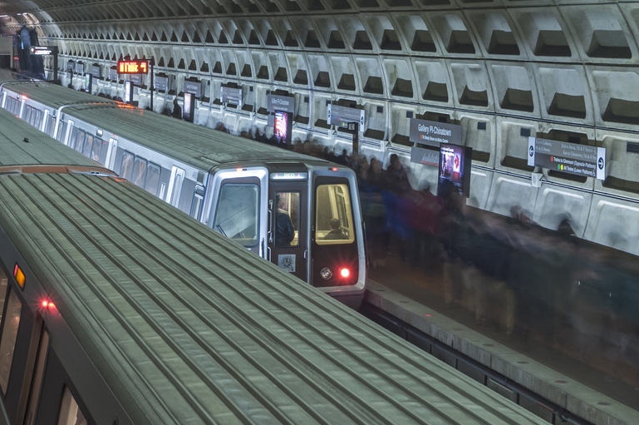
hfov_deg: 23.5
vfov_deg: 15.9
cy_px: 153
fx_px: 1522
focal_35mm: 86
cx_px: 164
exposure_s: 2.5
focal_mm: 35
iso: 200
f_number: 11
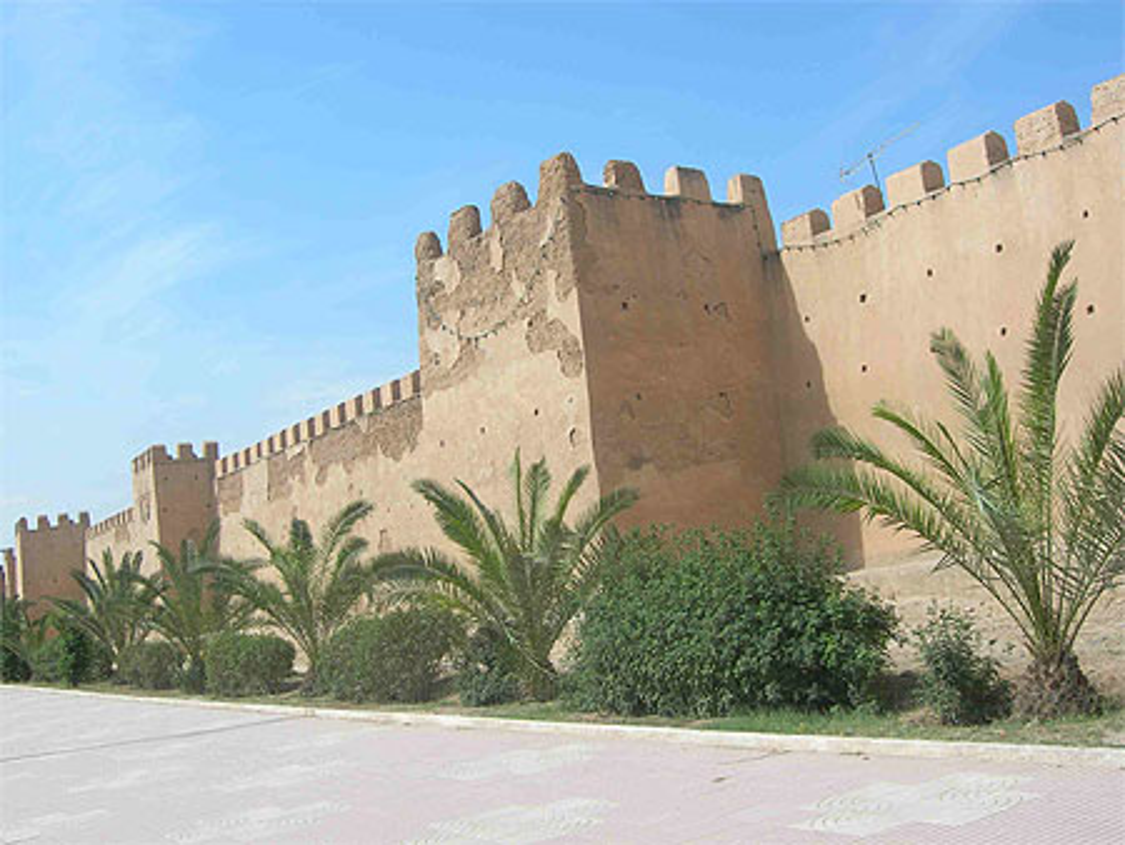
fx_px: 1333
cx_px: 562
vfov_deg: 35.2
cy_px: 422
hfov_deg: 45.8
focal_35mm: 41
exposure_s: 1/382
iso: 50
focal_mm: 8.5
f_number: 4.9
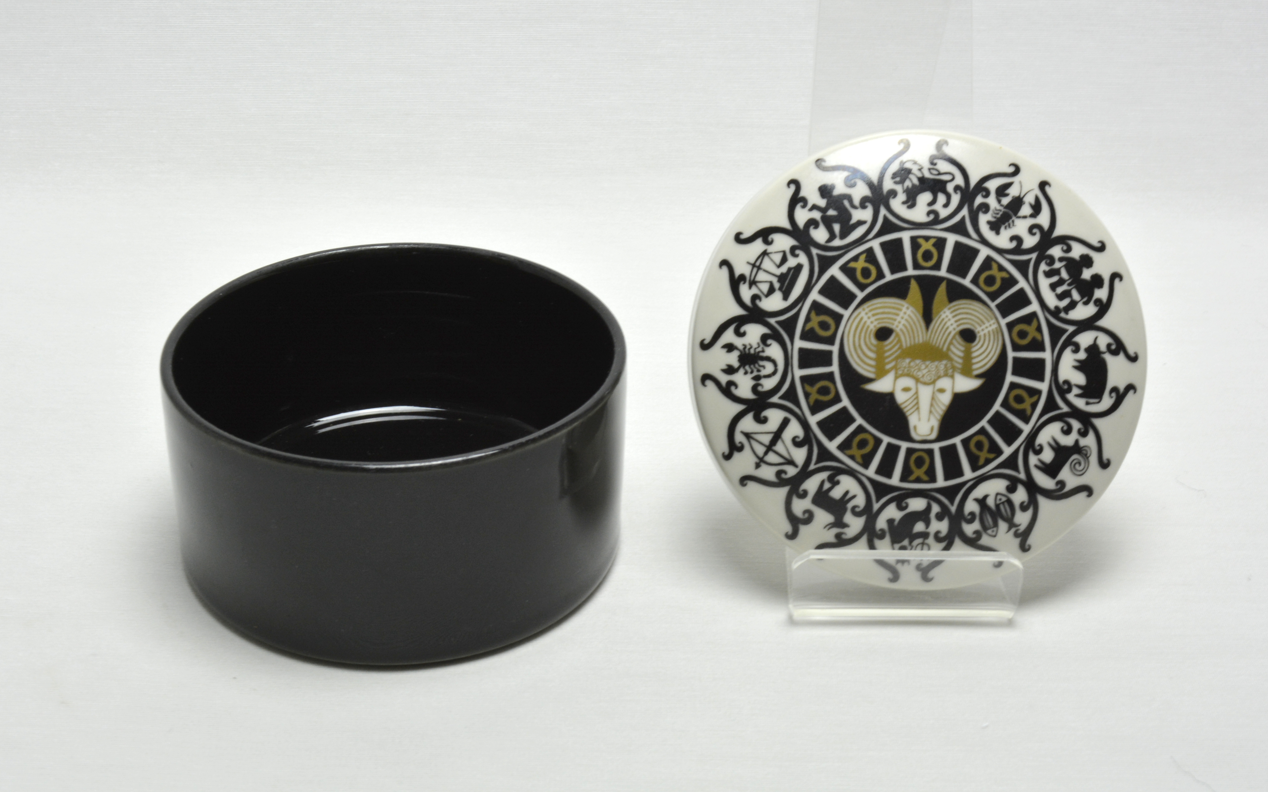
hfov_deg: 34.2
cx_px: 619
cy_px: 324
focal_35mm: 60
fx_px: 2058
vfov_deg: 21.8
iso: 400
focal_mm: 35
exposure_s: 1/4
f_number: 19
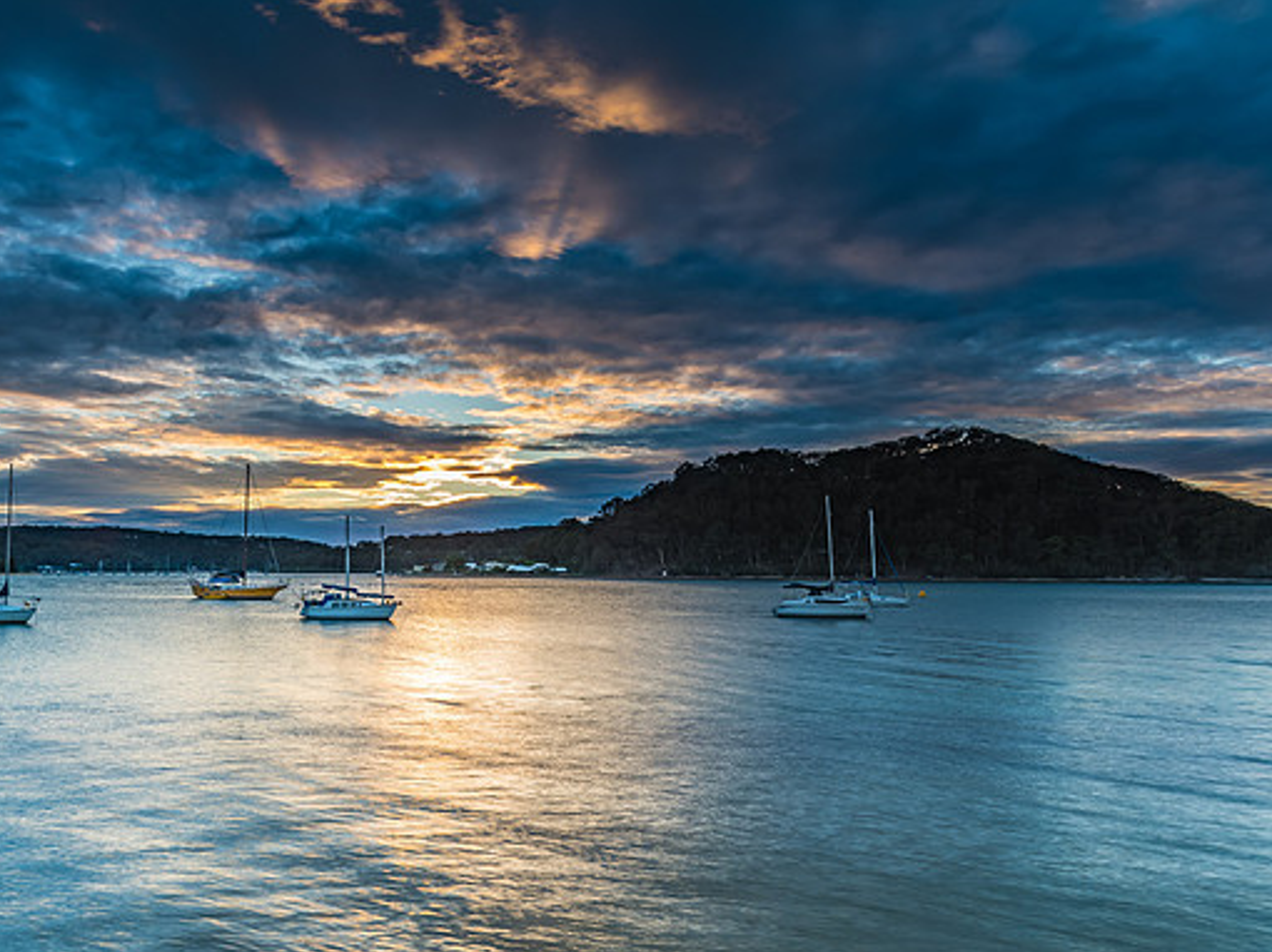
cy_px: 483
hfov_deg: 65.3
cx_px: 598
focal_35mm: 27
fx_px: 992
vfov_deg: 51.3
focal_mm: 16
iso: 50
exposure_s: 1/2.5
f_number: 16
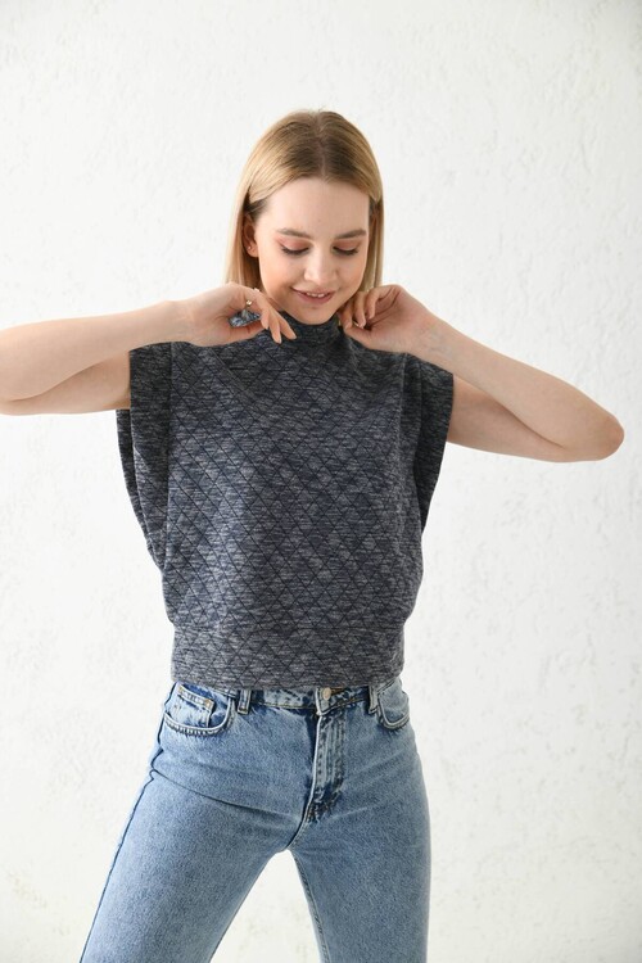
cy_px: 482
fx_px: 1819
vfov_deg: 29.7
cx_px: 321
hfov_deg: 20.0
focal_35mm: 68
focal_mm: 68
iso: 100
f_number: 5.6
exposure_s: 1/160
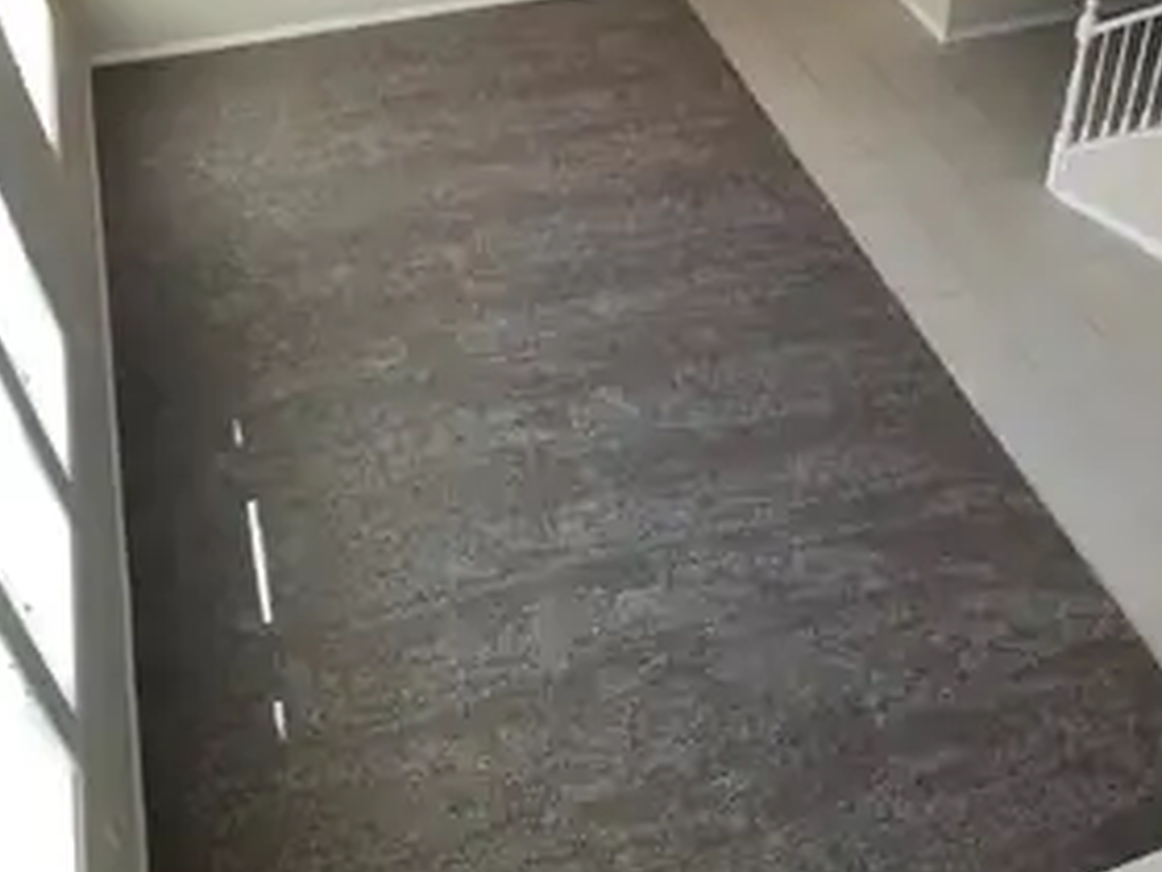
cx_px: 755
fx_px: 1343
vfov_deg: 35.9
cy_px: 394
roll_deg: -1.4
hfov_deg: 46.2
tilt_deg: -43.9
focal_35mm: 40
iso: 25
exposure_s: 1/30
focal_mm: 3.99
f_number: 1.8
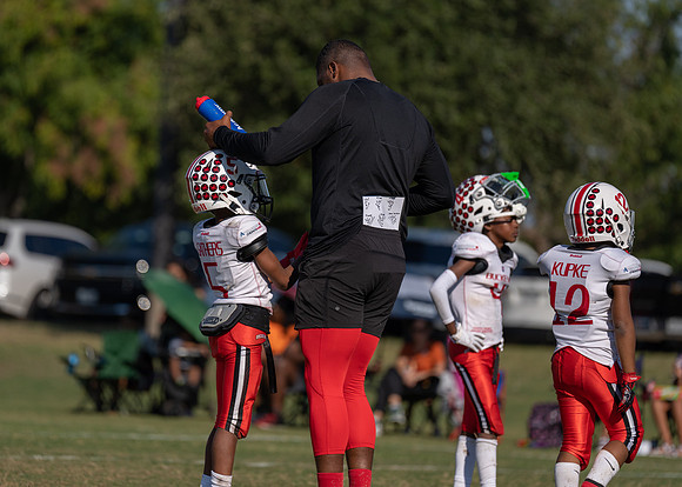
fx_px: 4980
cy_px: 214
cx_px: 259
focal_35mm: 257
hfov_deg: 7.8
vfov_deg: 5.6
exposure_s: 1/4000
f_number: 2.8
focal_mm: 200
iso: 125
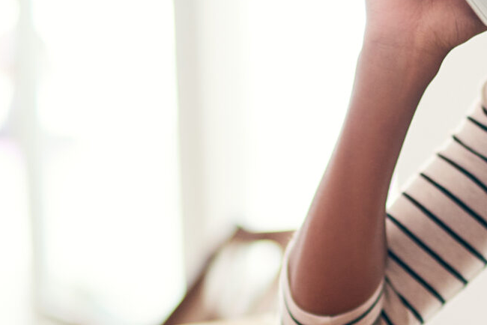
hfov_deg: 10.4
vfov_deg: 7.0
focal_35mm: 197
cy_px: 210
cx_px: 453
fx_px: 2666
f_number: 1.6
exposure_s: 1/640
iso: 200
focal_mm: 50
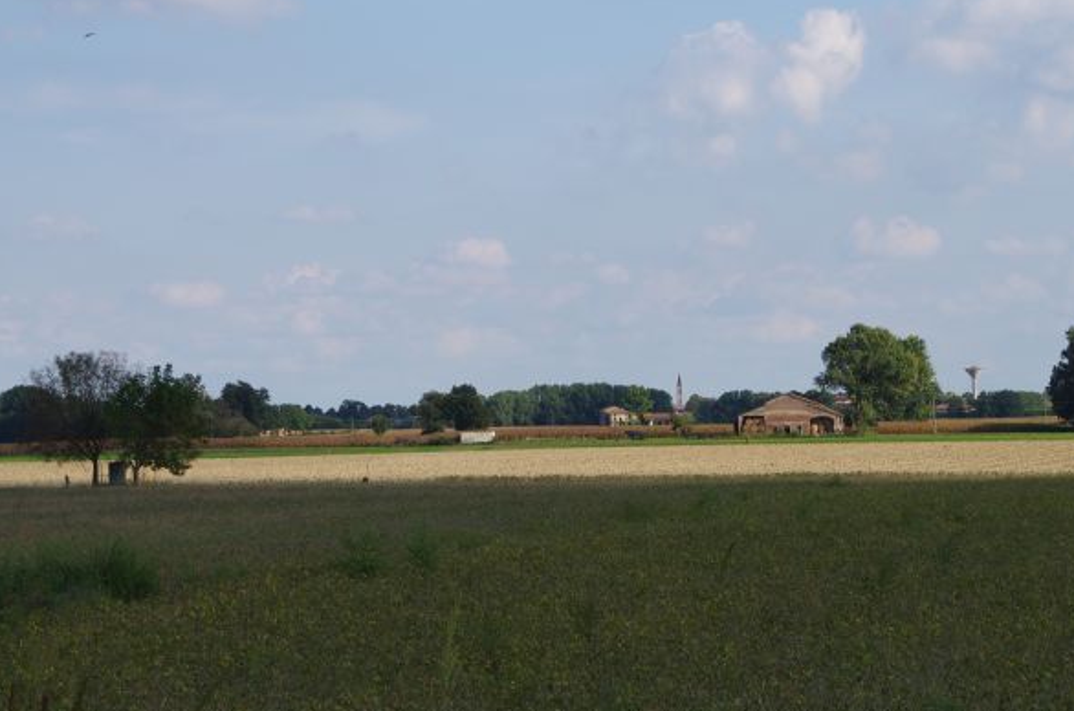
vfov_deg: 12.2
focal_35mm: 112
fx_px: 3334
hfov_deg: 18.3
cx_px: 687
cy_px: 330
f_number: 11
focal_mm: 55
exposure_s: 1/100
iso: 100
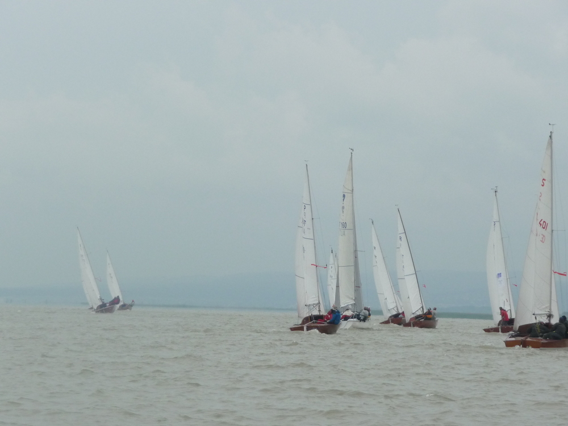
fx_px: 2872
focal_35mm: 175
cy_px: 213
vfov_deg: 8.5
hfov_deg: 11.3
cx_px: 284
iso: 200
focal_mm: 27.1
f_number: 4.8
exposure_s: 1/500
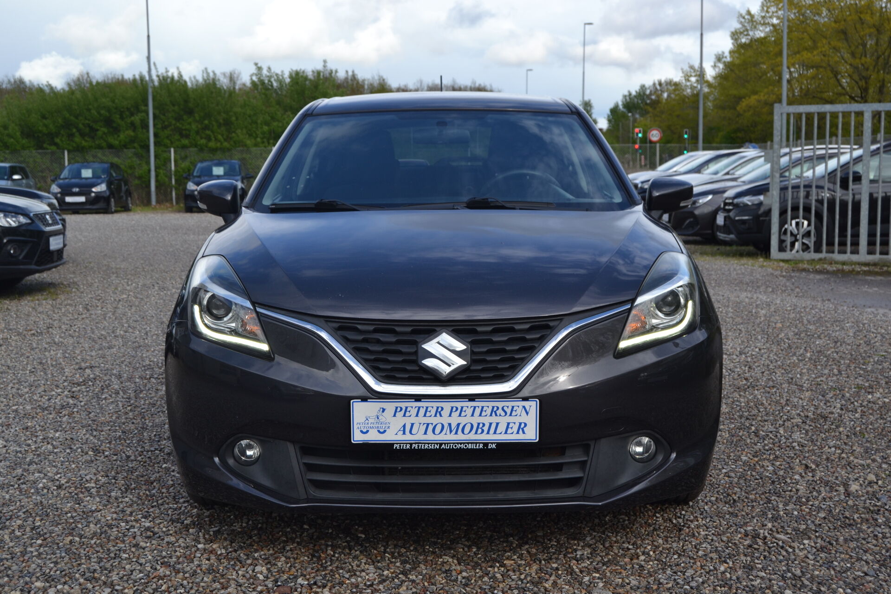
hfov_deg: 46.4
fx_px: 1039
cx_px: 446
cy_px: 297
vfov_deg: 31.9
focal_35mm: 42
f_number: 8
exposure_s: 1/250
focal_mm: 28
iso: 100
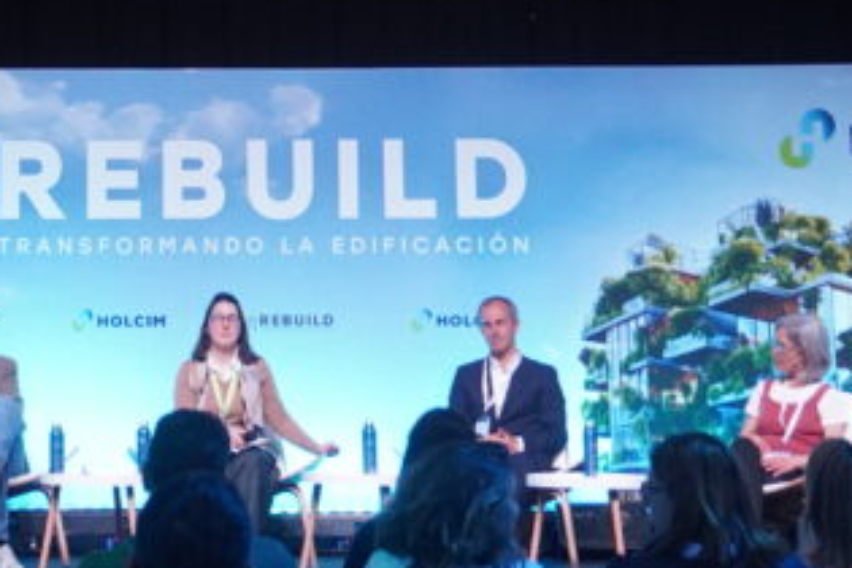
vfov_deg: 11.4
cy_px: -199
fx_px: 2769
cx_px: 92
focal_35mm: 117
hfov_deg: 17.3
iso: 2000
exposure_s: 1/160
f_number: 4.5
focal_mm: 24
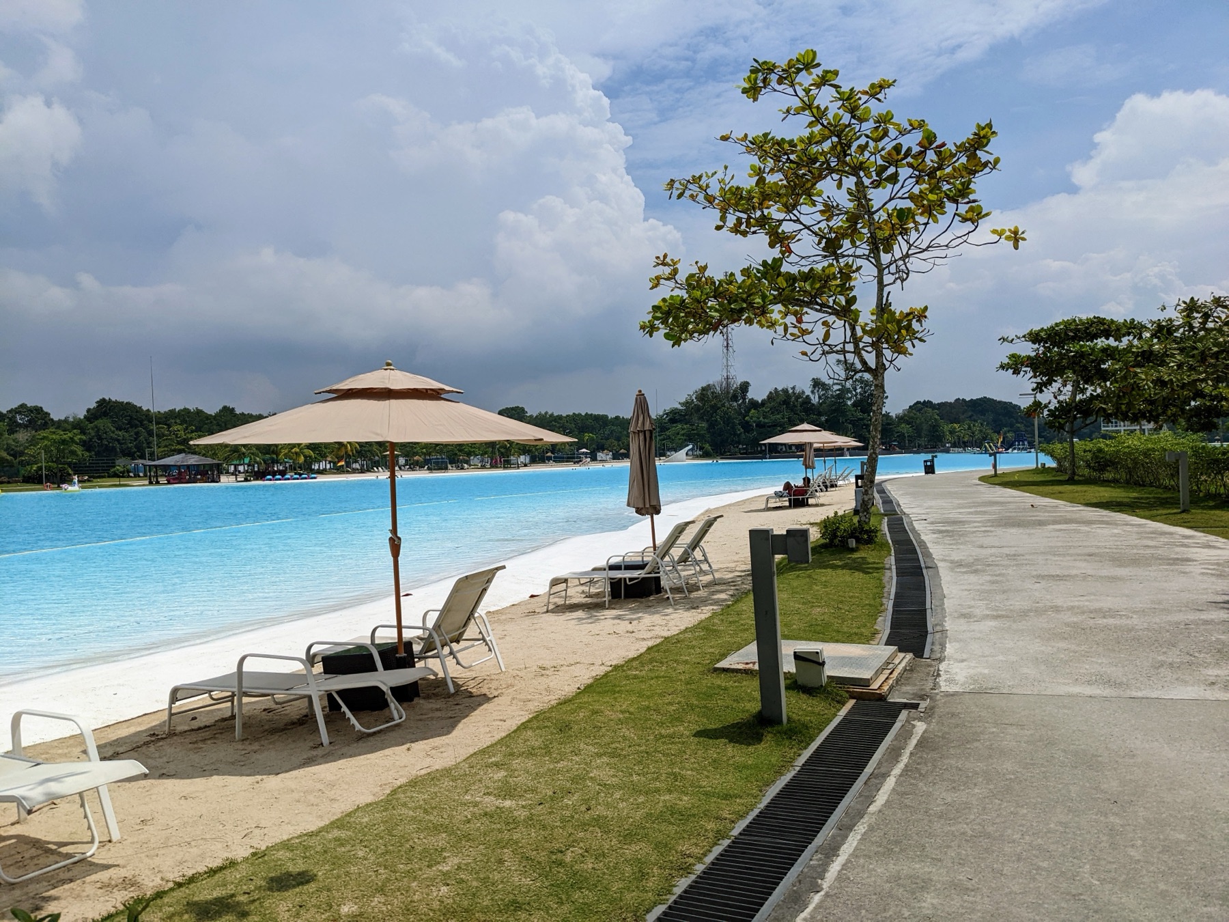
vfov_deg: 51.4
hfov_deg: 65.3
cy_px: 461
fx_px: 959
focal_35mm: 27
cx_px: 614
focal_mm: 4.38
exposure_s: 1/11765
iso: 67
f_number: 1.73
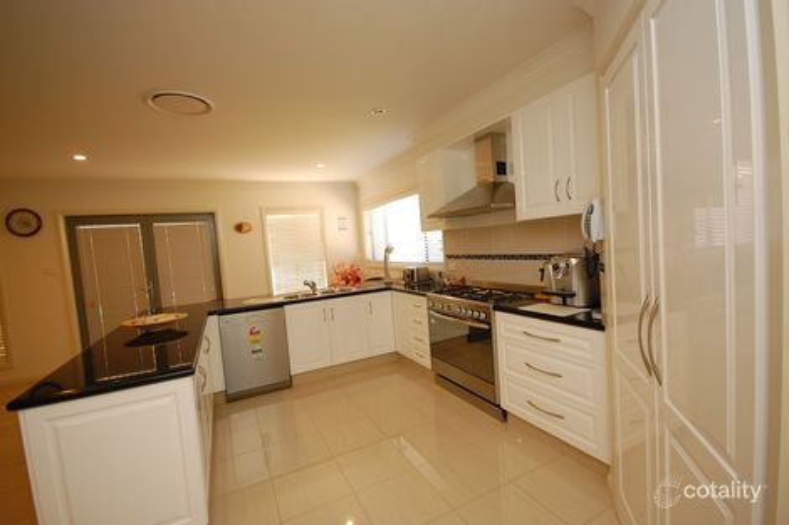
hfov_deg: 100.4
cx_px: 394
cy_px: 262
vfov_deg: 77.3
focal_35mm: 15
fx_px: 329
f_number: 5
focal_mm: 10
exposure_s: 1/60
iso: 400
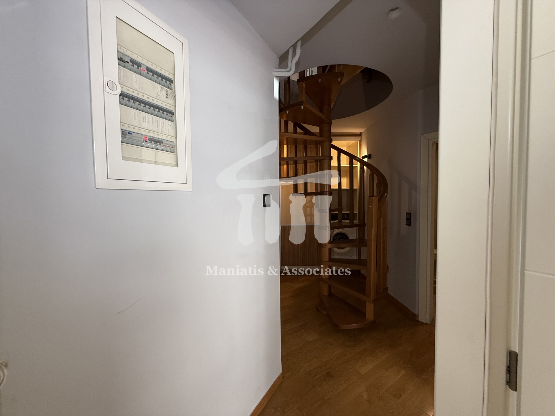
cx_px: 278
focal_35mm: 14
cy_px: 208
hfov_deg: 102.1
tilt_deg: -3.3
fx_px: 224
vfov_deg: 85.7
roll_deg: -0.1
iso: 250
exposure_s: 1/99
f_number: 2.2
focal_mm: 2.22
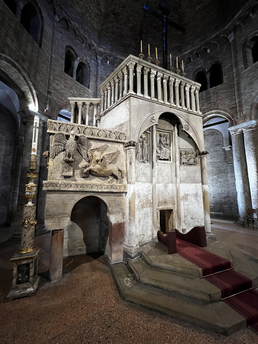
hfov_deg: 89.9
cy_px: 172
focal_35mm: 13
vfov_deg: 106.2
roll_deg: +0.1
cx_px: 129
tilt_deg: +6.6
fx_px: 129
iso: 1000
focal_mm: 1.57
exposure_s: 1/50
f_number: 1.8
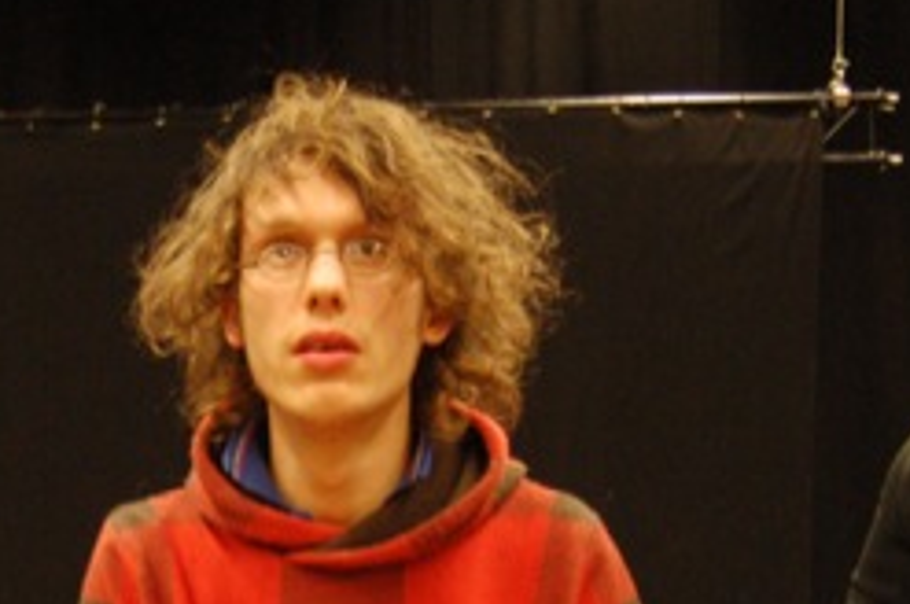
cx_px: 136
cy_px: 698
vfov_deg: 12.3
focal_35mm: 109
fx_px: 2752
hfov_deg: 18.5
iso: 1600
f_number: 4.2
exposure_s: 1/15
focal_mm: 28
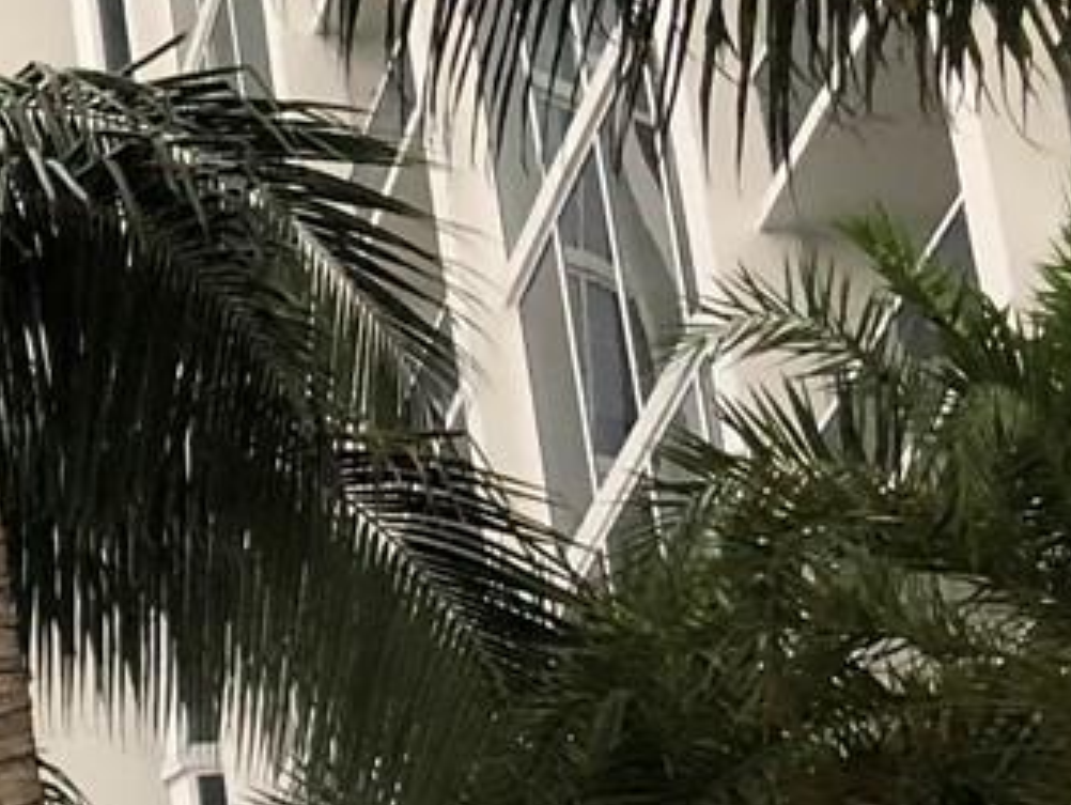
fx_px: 4149
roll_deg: +0.1
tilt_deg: +18.1
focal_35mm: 134
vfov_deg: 10.2
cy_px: 1626
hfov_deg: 12.4
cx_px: -1289
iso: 25
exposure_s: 1/30
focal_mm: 3.99
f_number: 1.8
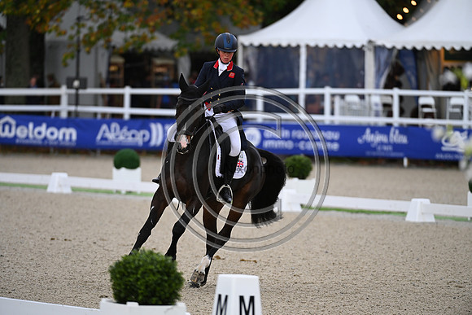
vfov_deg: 4.2
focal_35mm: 330
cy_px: 158
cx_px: 236
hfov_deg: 6.2
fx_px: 4327
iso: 640
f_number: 4.5
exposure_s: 1/1000
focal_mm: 330
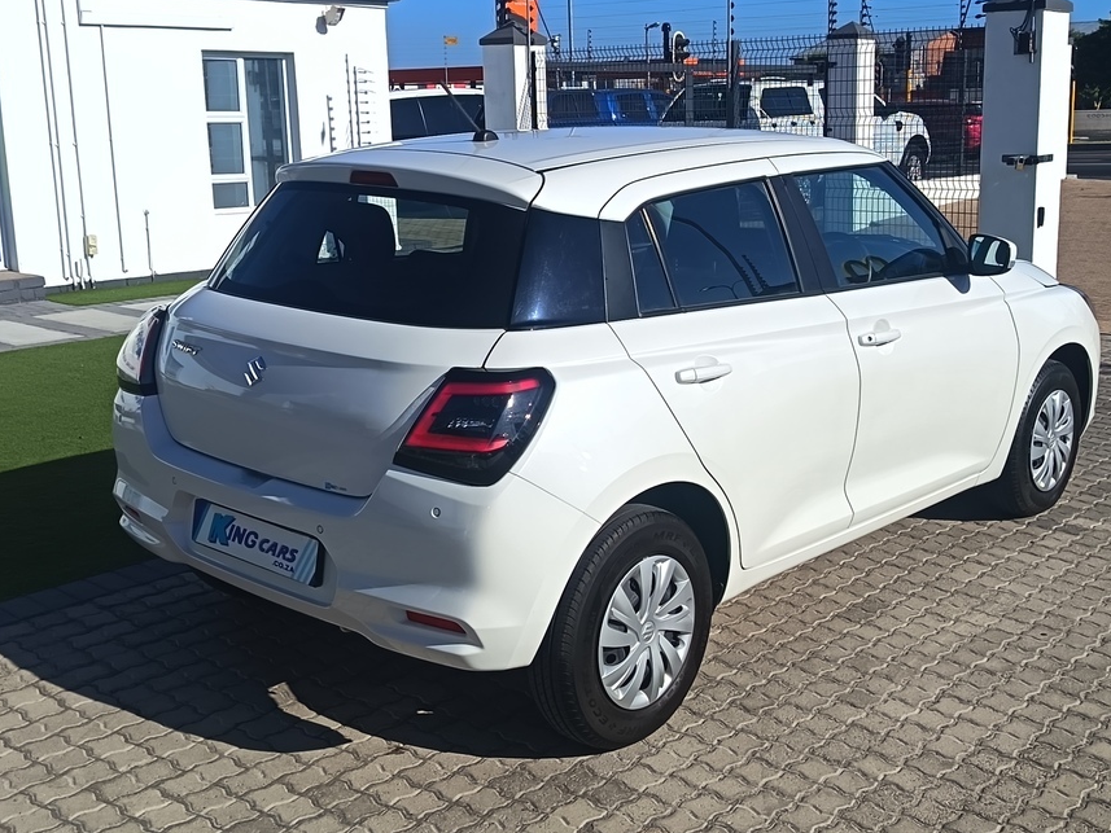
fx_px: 1380
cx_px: 598
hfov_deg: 43.8
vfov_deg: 33.6
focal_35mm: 43
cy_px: 390
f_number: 1.75
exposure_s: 1/1166
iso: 100
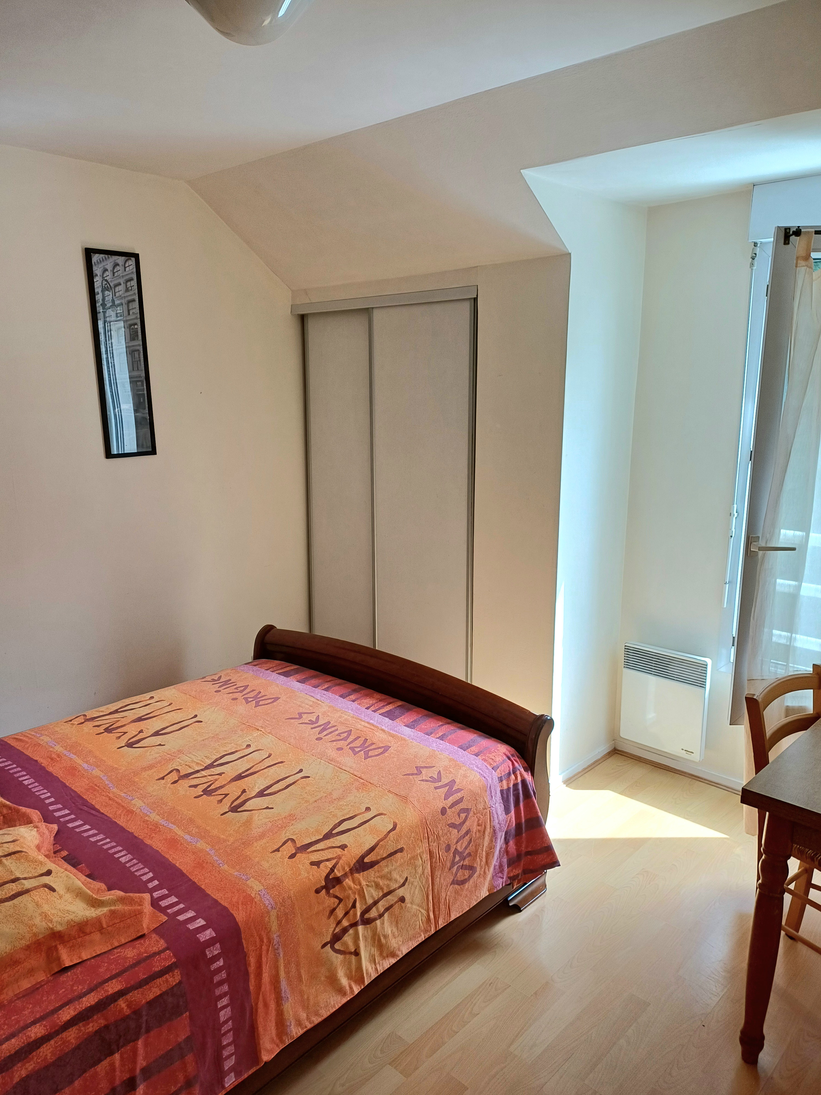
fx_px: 791
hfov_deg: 54.9
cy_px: 548
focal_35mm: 25
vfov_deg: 69.4
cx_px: 410
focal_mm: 4.65
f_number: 1.8
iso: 50
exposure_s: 1/100
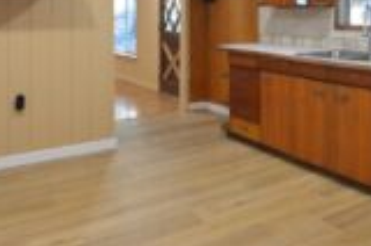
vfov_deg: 30.8
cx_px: 230
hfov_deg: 46.9
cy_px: 24
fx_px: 424
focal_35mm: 41
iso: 800
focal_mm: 11
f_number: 3.2
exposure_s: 1/40
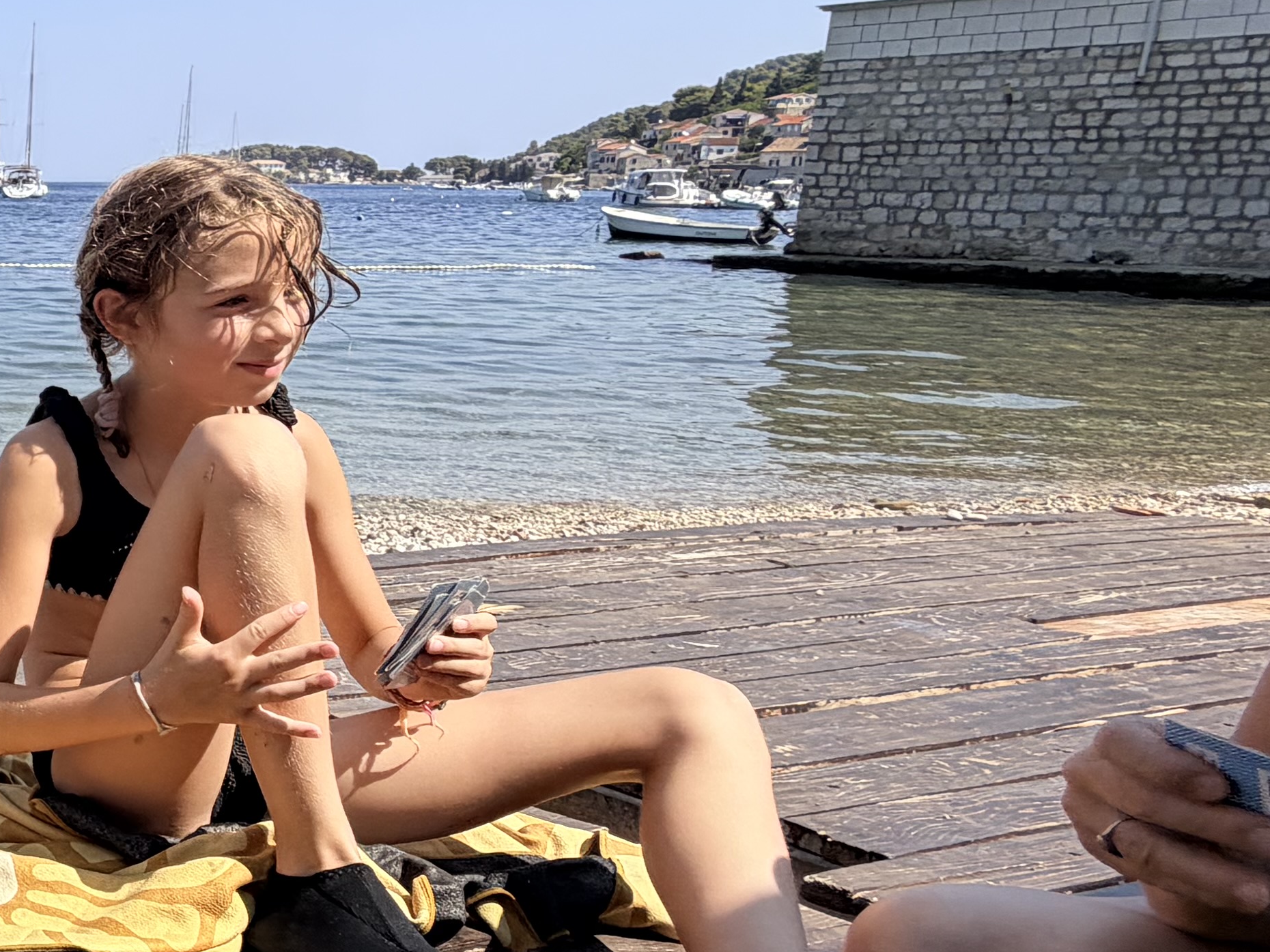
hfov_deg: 31.6
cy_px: 486
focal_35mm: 43
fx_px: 1578
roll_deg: +0.2
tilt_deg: -11.0
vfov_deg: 33.6
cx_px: -447
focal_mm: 2.22
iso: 20
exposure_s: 1/799
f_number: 2.2
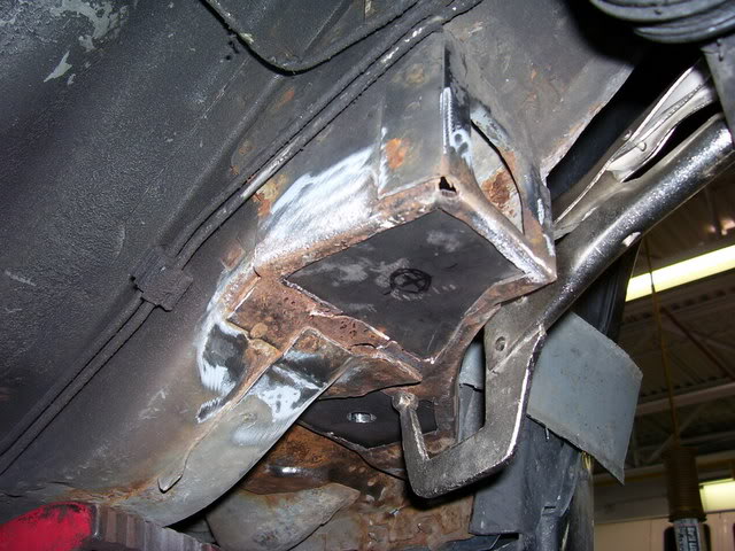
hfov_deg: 54.0
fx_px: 722
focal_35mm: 34
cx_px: 368
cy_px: 276
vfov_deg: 41.8
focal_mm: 5.6
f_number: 2.7
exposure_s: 1/60
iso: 80
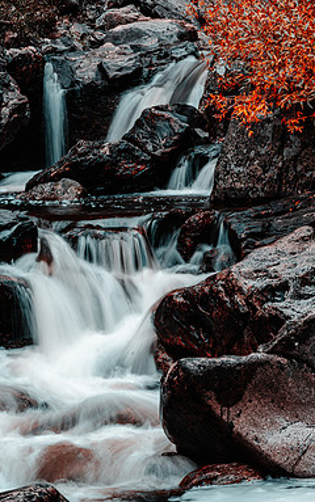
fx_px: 2221
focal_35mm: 162
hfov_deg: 8.1
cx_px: 192
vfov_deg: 12.9
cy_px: 250
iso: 100
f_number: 20
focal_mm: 105
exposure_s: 1/3
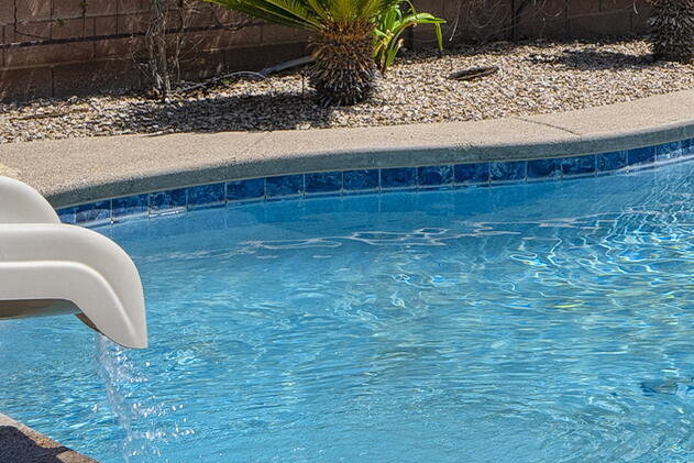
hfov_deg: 15.0
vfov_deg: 12.7
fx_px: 1967
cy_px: -258
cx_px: 1505
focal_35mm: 102
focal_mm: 23
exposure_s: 1/250
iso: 100
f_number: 9
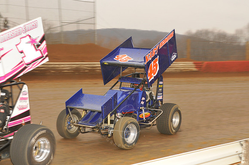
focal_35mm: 68
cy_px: 82
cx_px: 124
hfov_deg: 29.9
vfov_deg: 20.1
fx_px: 466
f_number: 7.1
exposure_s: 1/250
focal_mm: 45
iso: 400
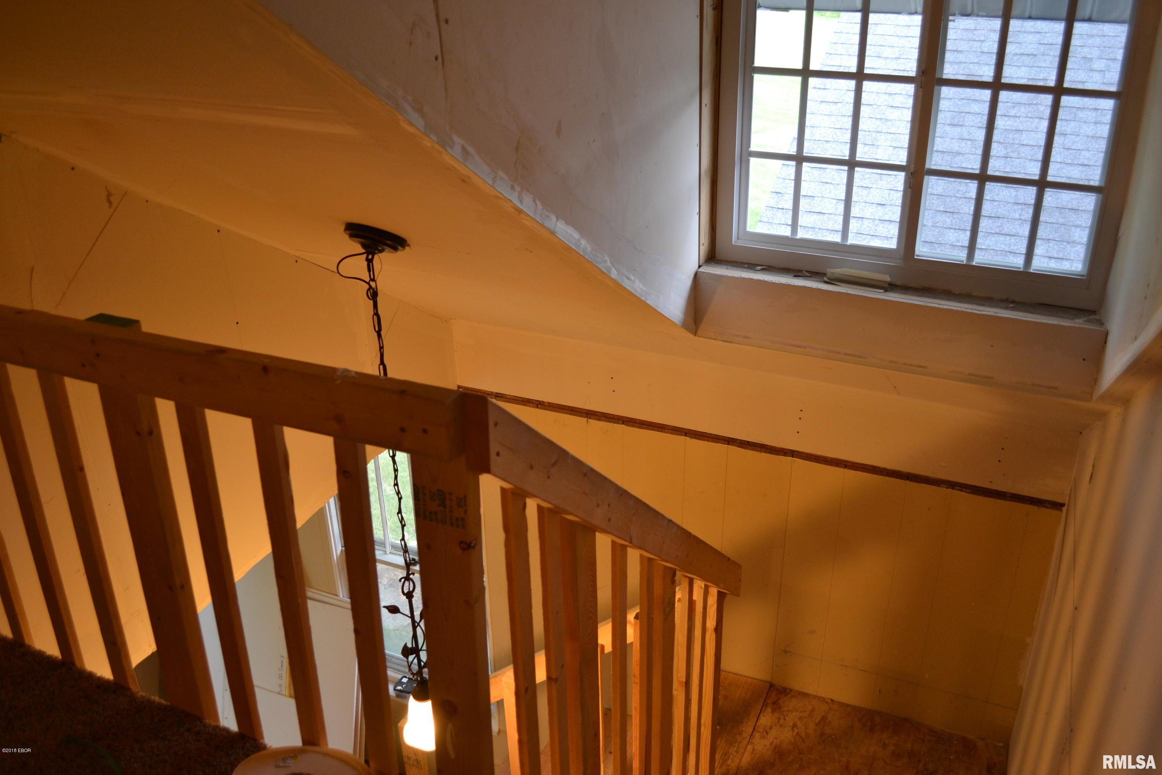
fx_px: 968
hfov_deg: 61.9
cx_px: 581
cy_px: 388
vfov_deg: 43.6
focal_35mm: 30
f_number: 3.8
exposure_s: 1/20
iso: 400
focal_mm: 20
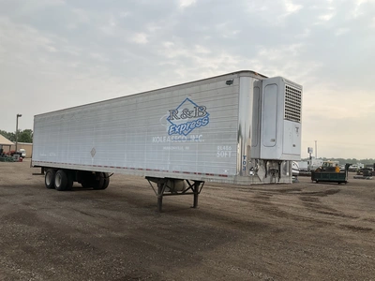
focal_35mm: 29
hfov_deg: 61.7
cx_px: 188
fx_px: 314
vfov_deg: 48.2
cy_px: 140
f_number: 1.8
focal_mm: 3
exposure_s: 1/1786
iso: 25
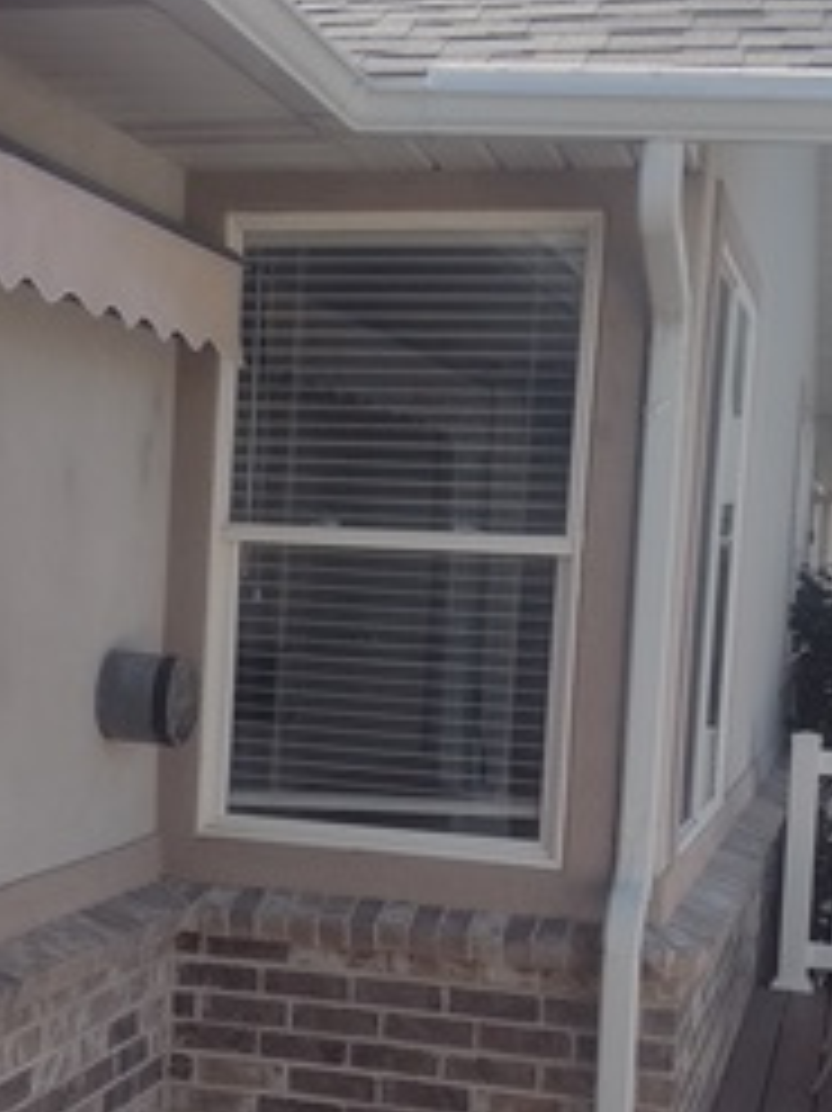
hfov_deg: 20.7
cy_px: 756
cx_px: 130
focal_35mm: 70
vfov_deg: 27.6
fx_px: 2245
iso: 100
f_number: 1.7
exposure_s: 1/1692
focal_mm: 4.71
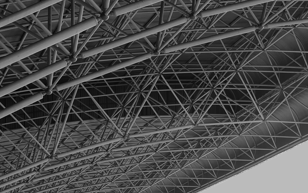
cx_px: 288
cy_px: 82
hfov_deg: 17.4
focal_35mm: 118
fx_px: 990
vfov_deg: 11.1
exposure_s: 1/125
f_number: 6.4
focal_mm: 29.5
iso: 400
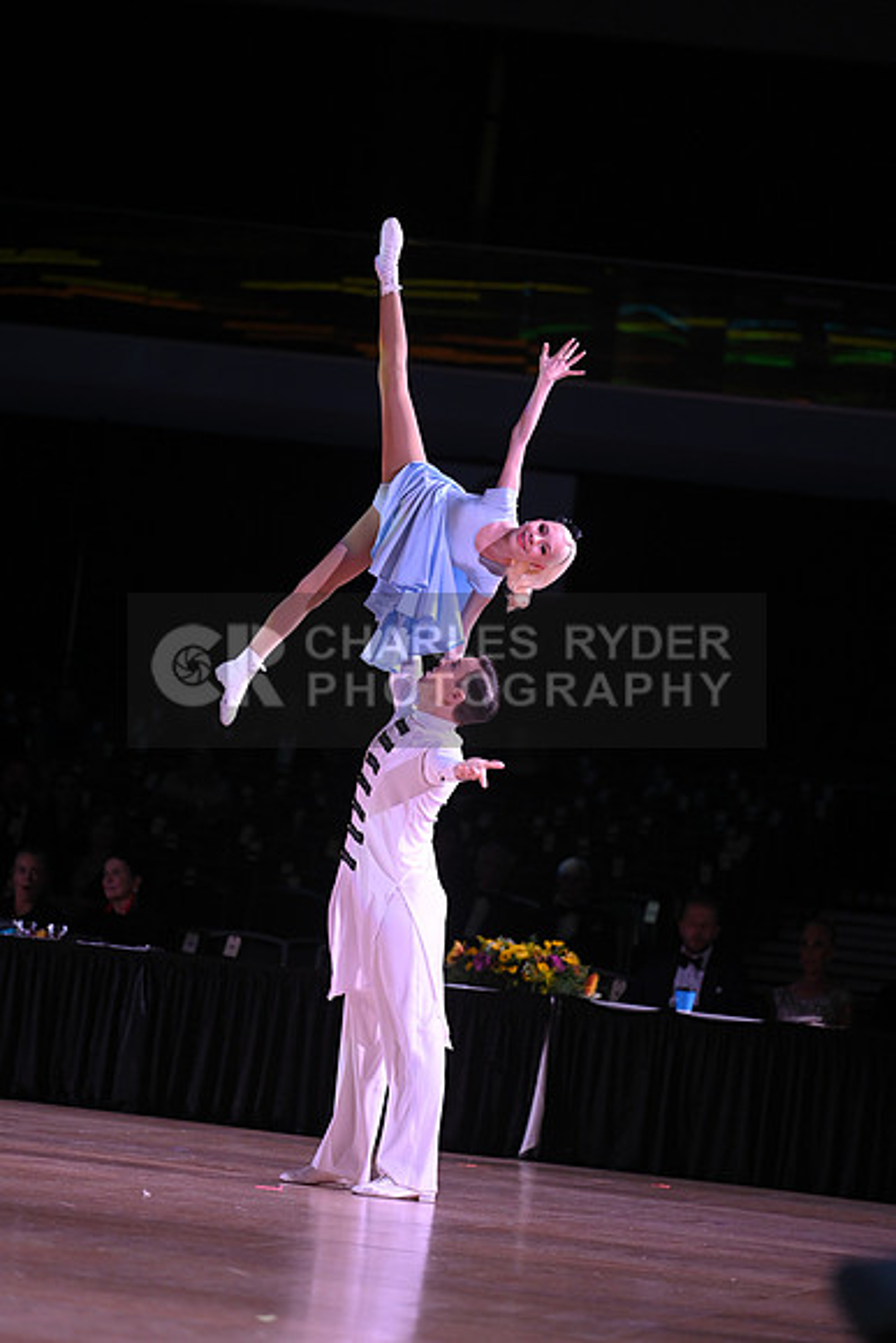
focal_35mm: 180
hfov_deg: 7.6
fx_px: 6715
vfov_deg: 11.4
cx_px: 448
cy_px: 672
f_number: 4
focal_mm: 180
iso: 1600
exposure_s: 1/200
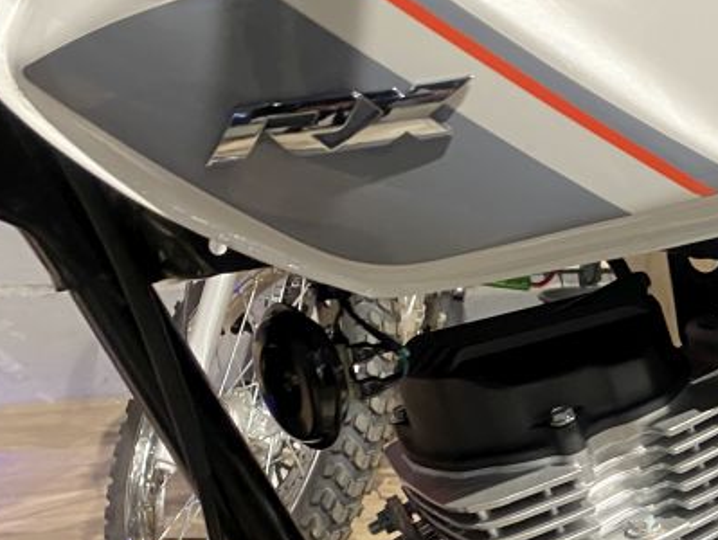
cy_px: 644
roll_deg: -3.1
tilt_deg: -20.0
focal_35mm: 69
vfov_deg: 20.1
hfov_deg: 26.3
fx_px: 1432
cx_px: 756
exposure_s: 1/50
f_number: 1.8
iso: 200
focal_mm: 4.25
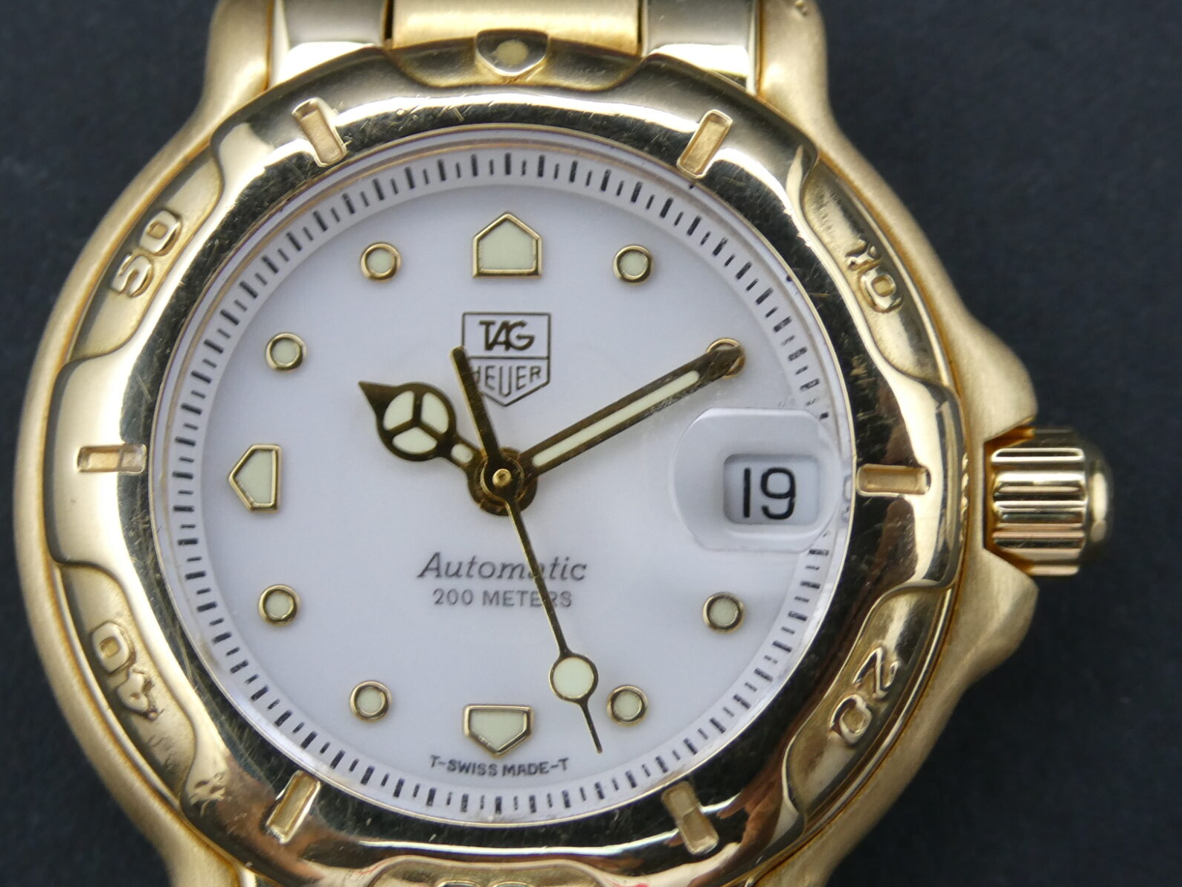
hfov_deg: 22.4
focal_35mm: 87
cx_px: 428
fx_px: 2971
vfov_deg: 17.0
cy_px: 494
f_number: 4.1
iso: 160
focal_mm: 9.6
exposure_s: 1/80
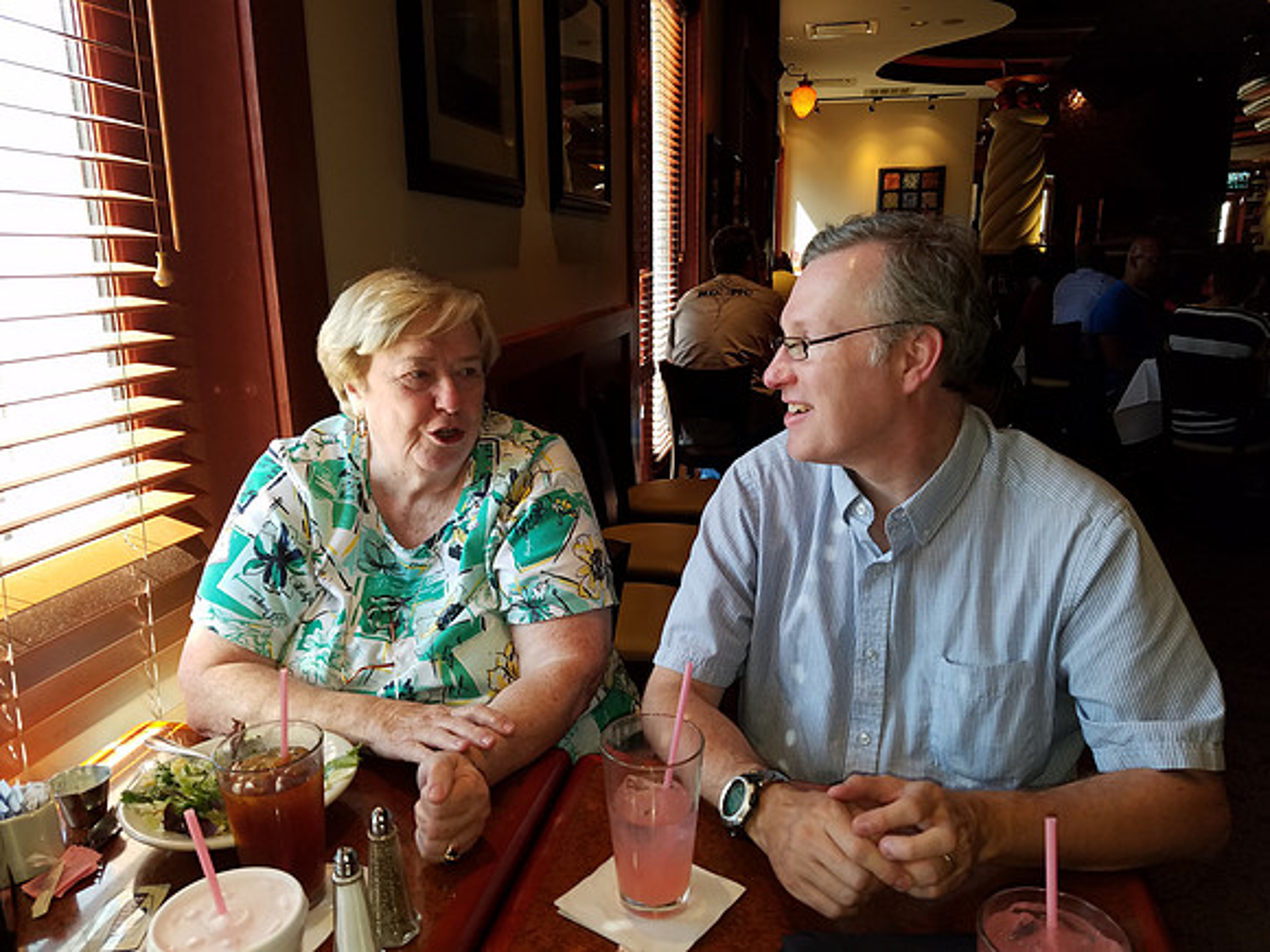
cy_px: 476
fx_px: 954
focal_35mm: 26
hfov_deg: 67.3
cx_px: 635
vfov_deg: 53.1
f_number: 1.7
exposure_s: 1/60
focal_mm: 4.2
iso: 64
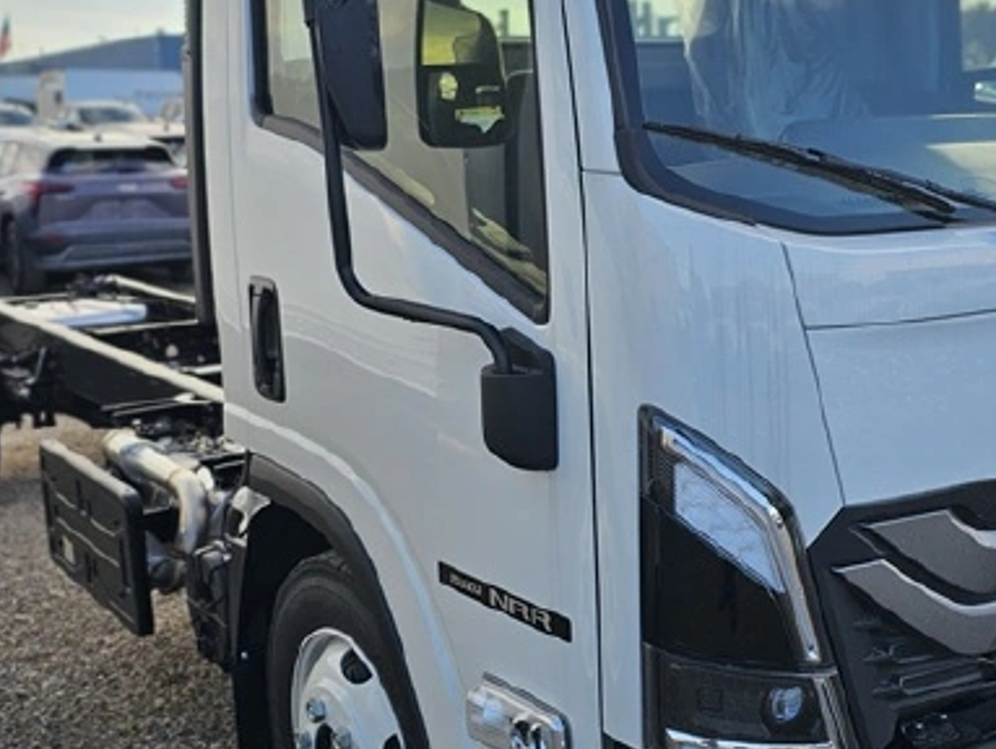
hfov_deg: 39.6
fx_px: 1382
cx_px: 549
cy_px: 364
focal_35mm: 48
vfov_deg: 30.3
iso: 10
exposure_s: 1/373
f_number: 1.7
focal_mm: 6.3
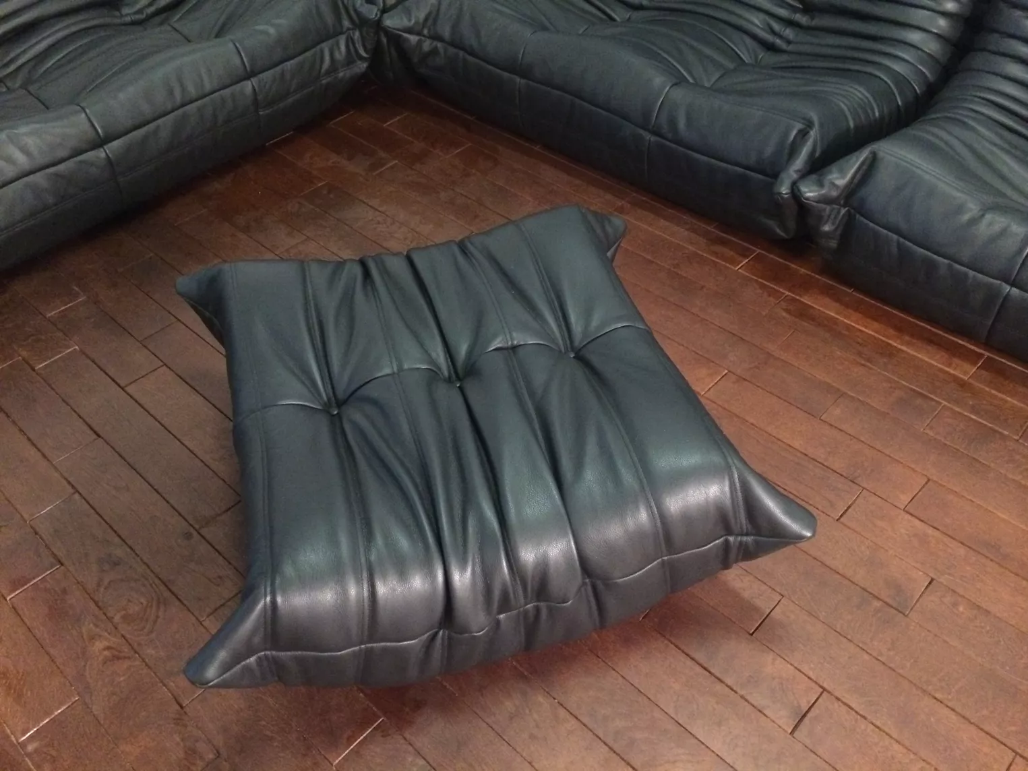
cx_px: 514
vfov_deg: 46.8
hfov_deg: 60.0
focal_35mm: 30
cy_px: 386
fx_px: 891
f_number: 2.2
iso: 500
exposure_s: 1/17
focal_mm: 4.12
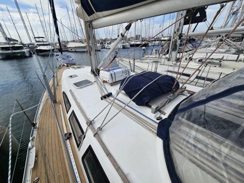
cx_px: 122
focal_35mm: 13
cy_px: 92
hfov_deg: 106.2
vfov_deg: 90.0
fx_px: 92
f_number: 2.2
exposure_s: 1/2359
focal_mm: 2.2
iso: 50
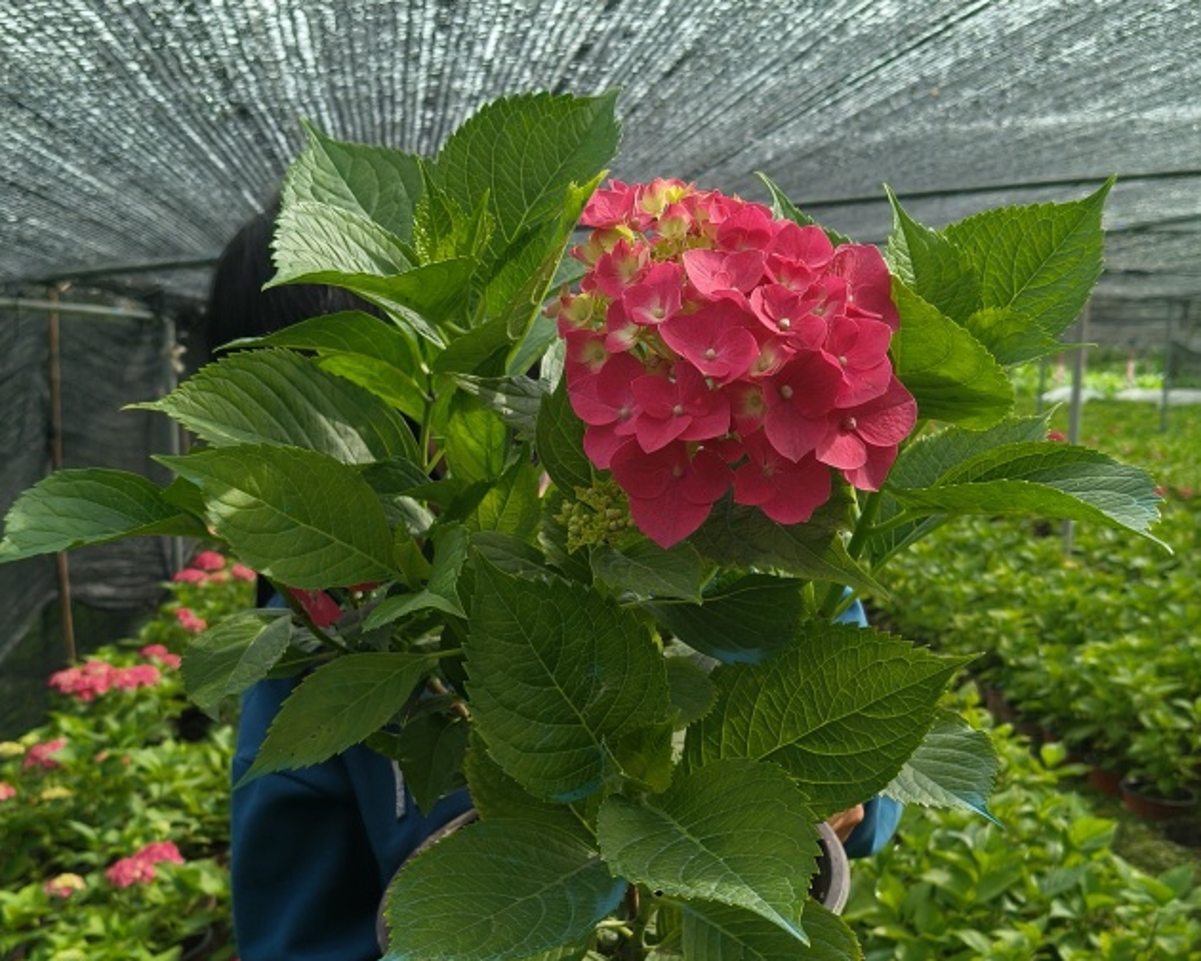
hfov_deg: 42.9
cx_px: 610
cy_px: 699
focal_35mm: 43
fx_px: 1528
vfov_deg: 34.3
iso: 80
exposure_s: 1/2007
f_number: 1.8
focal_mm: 4.84
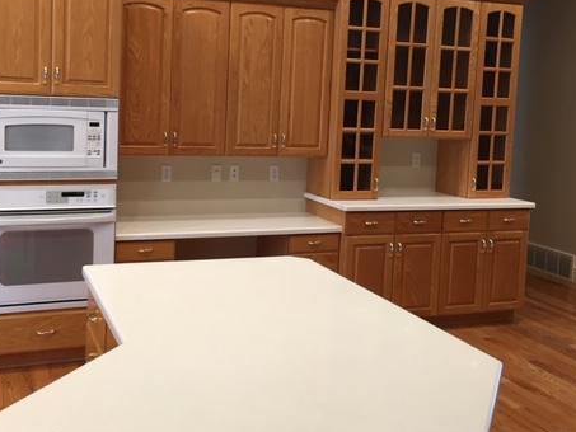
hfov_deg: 45.6
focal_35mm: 41
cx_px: 245
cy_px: 151
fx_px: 682
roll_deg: -4.2
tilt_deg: -4.6
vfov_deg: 34.9
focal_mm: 4.15
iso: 50
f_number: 2.2
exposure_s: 1/30
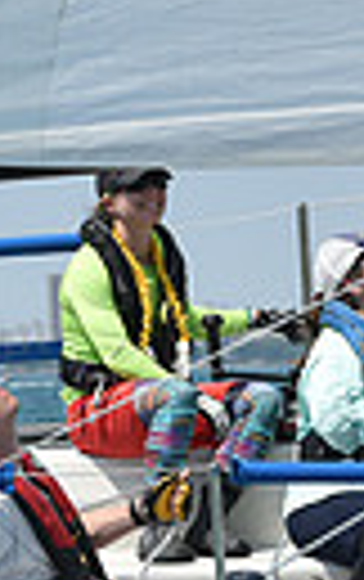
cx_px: 283
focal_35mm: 458
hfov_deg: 2.9
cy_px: 569
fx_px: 7245
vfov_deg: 4.6
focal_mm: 100
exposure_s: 1/1250
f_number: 7.1
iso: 250
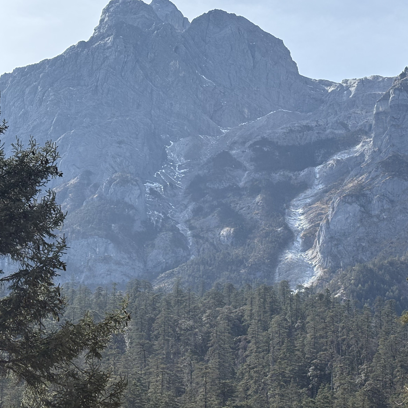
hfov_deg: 21.8
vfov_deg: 21.9
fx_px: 1053
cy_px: 172
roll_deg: +0.0
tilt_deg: +17.3
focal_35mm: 79
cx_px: 285
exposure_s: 1/2747
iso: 50
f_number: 1.6
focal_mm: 5.96
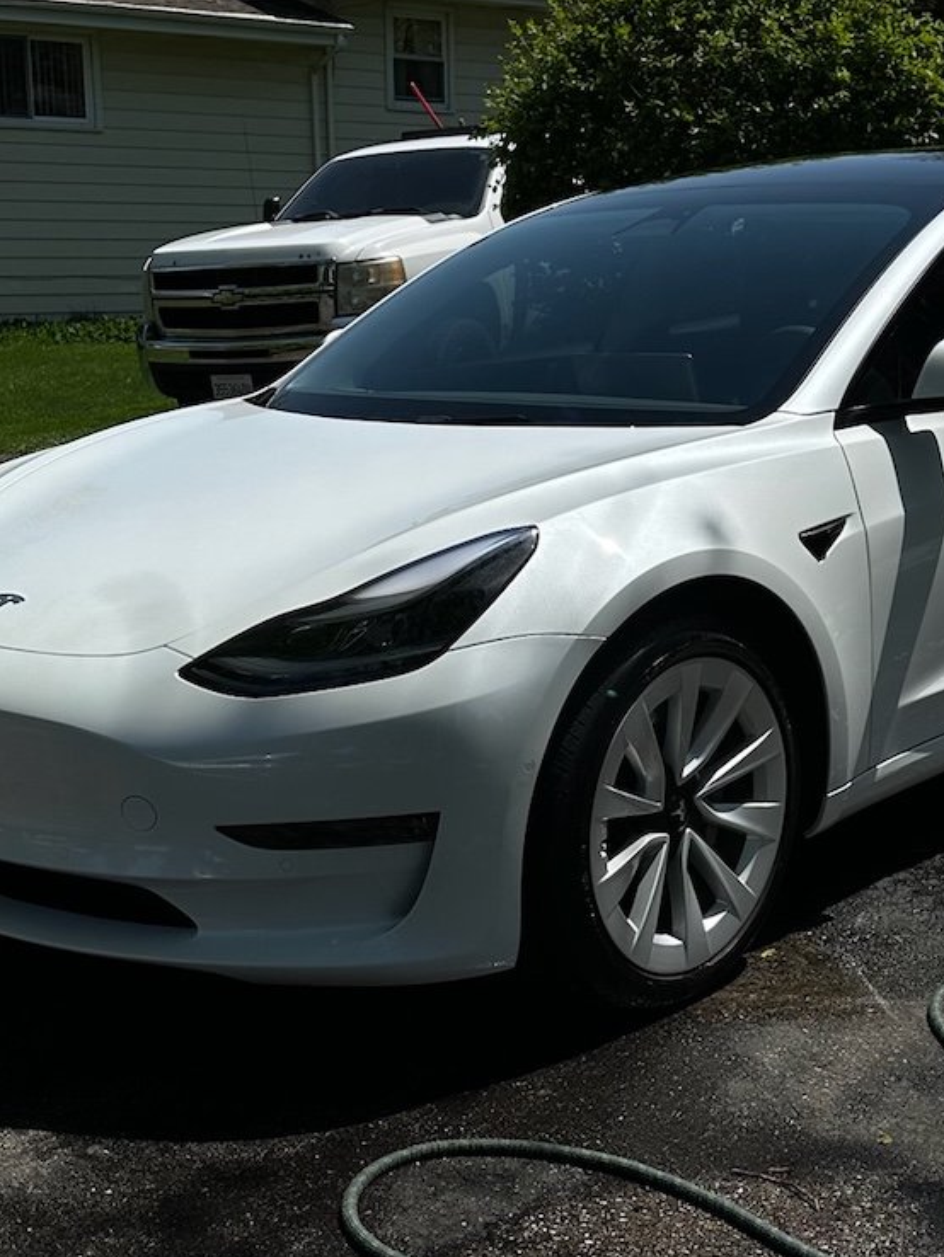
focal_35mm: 52
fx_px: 1890
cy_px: 613
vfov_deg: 36.8
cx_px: 639
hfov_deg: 27.9
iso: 80
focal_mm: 6.86
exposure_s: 1/12048
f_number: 1.78
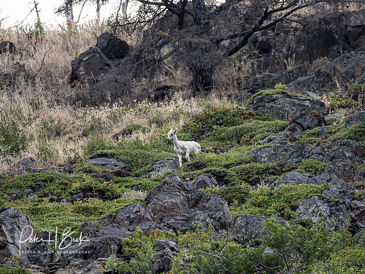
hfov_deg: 3.3
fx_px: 6337
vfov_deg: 2.5
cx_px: 182
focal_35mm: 601
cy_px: 137
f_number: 4
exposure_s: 1/500
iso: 1000
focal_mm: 300
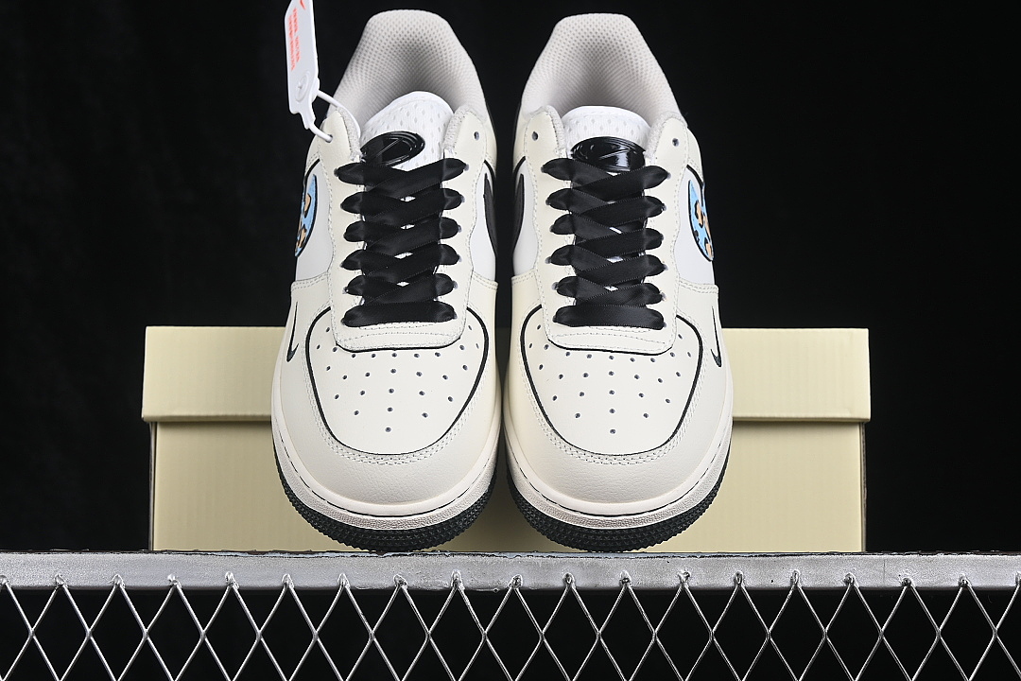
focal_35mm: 75
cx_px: 510
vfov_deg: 18.2
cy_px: 340
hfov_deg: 27.0
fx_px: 2127
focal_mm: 50
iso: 160
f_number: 8
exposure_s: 1/80
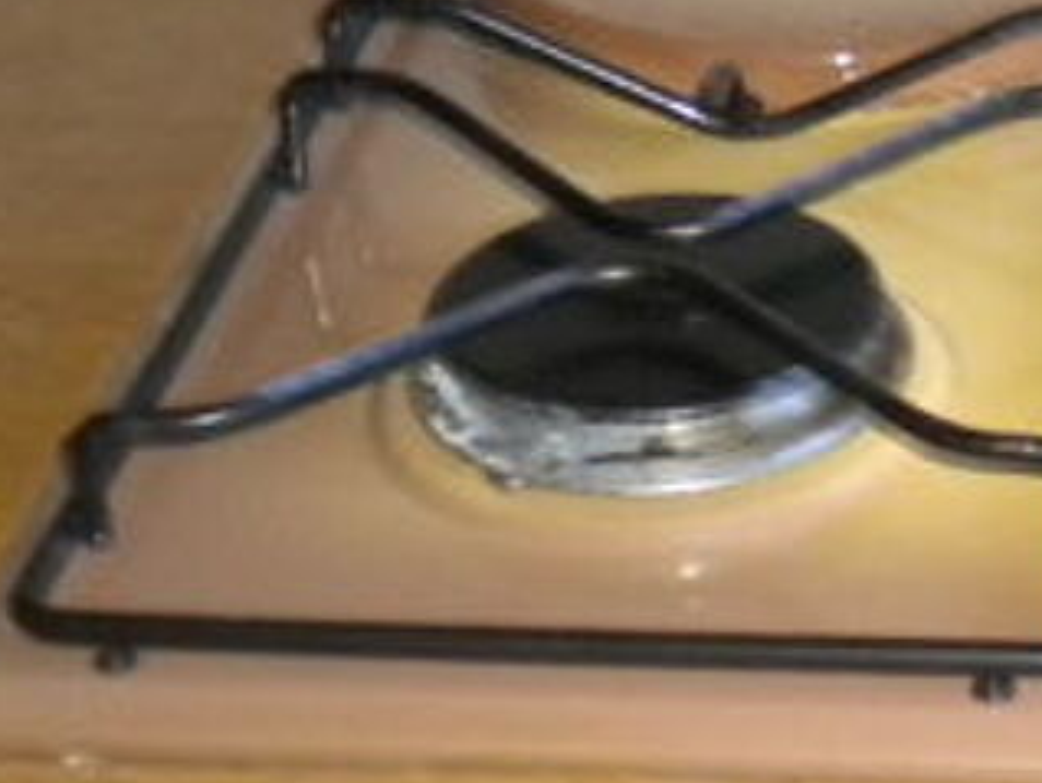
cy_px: 632
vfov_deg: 13.4
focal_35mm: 110
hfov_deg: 17.1
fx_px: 3314
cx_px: 1252
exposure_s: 1/30
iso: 400
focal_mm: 6.3
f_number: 3.1
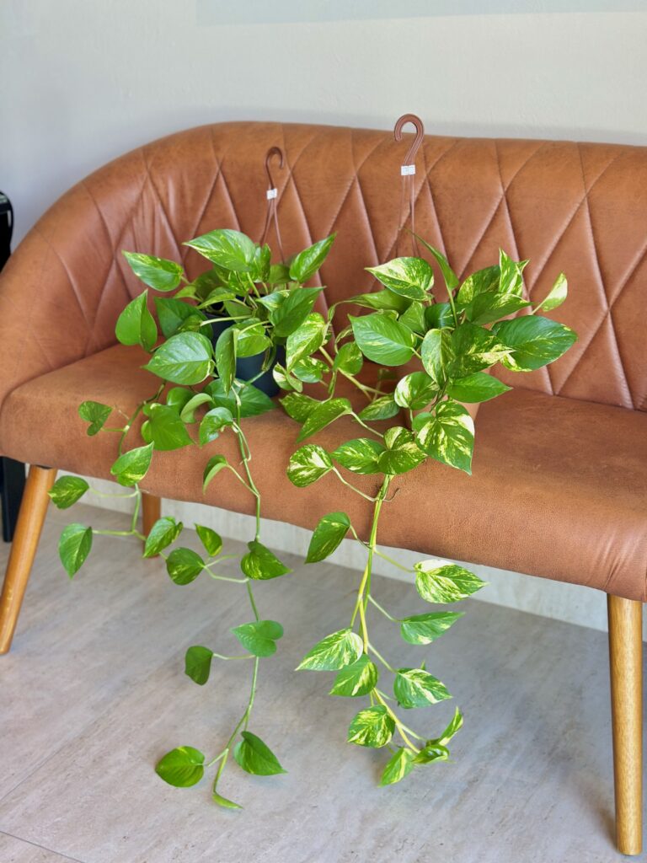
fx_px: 1196
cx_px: 324
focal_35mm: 48
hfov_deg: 30.3
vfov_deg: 39.7
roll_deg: -3.0
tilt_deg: -20.1
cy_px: 432
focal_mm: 6.86
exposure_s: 1/170
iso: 100
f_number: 1.78
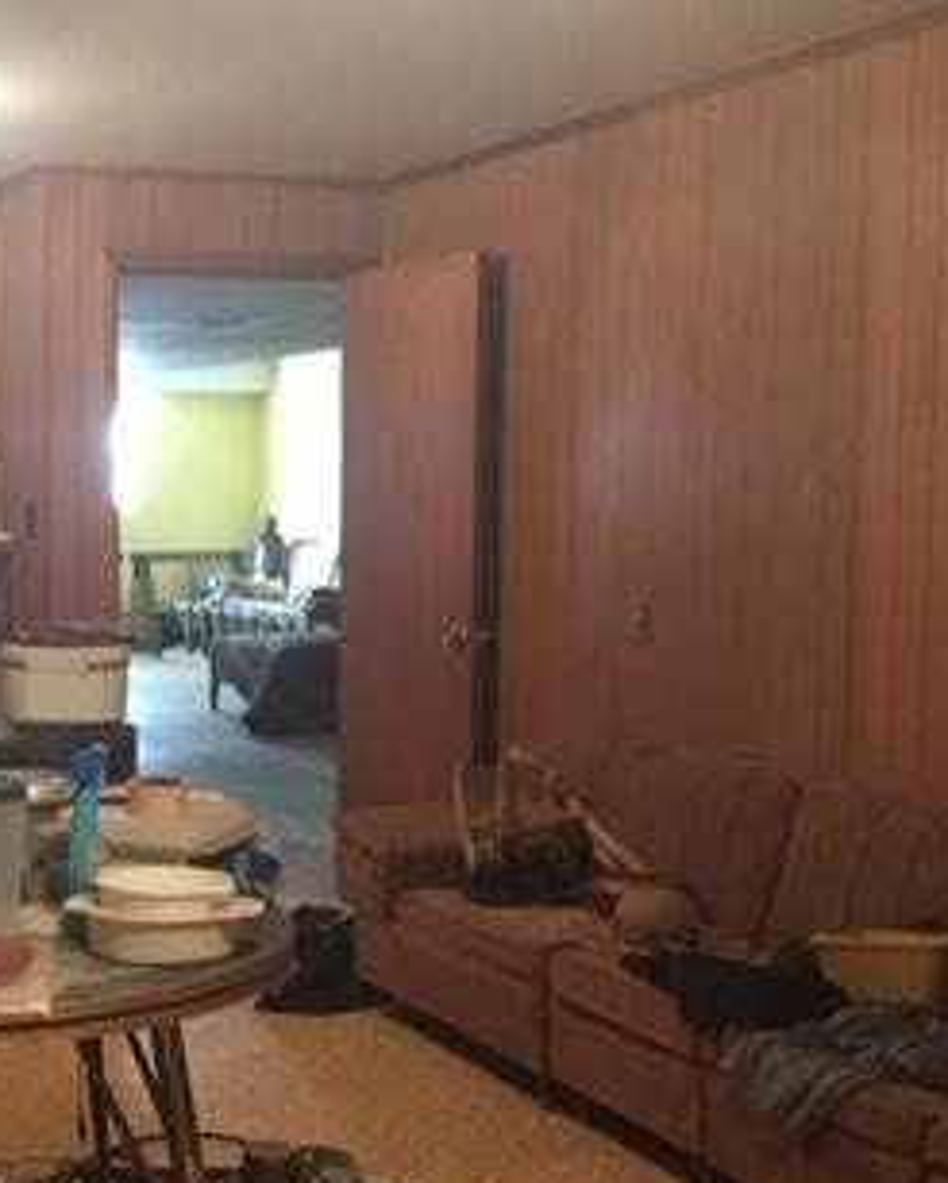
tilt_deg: -8.5
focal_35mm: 59
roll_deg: -0.6
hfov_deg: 25.3
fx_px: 2067
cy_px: 740
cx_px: 162
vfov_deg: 31.8
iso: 250
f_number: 2.2
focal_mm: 4.15
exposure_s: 1/20
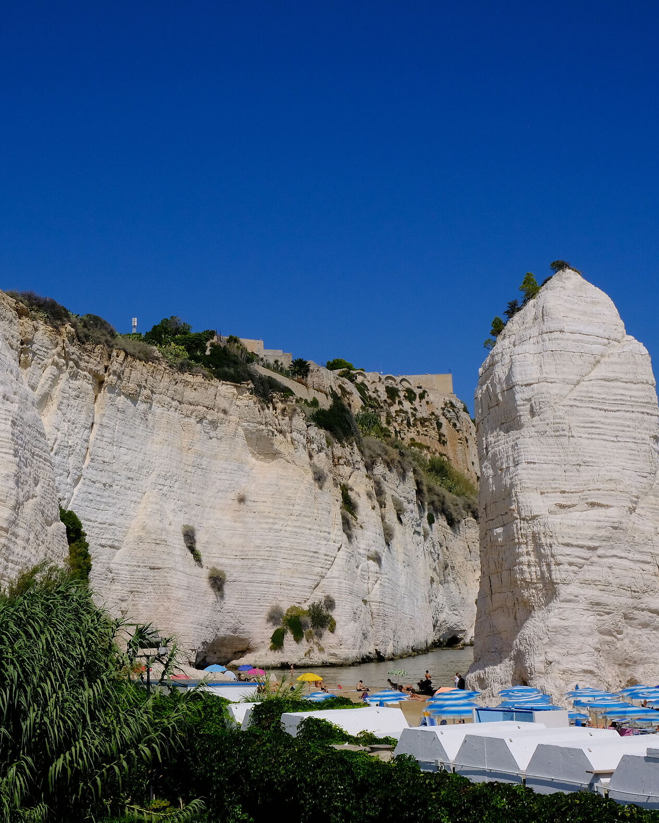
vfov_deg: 39.5
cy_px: 409
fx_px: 1146
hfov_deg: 31.8
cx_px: 204
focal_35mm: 47
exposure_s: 1/3500
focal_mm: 22.3
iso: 640
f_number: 8
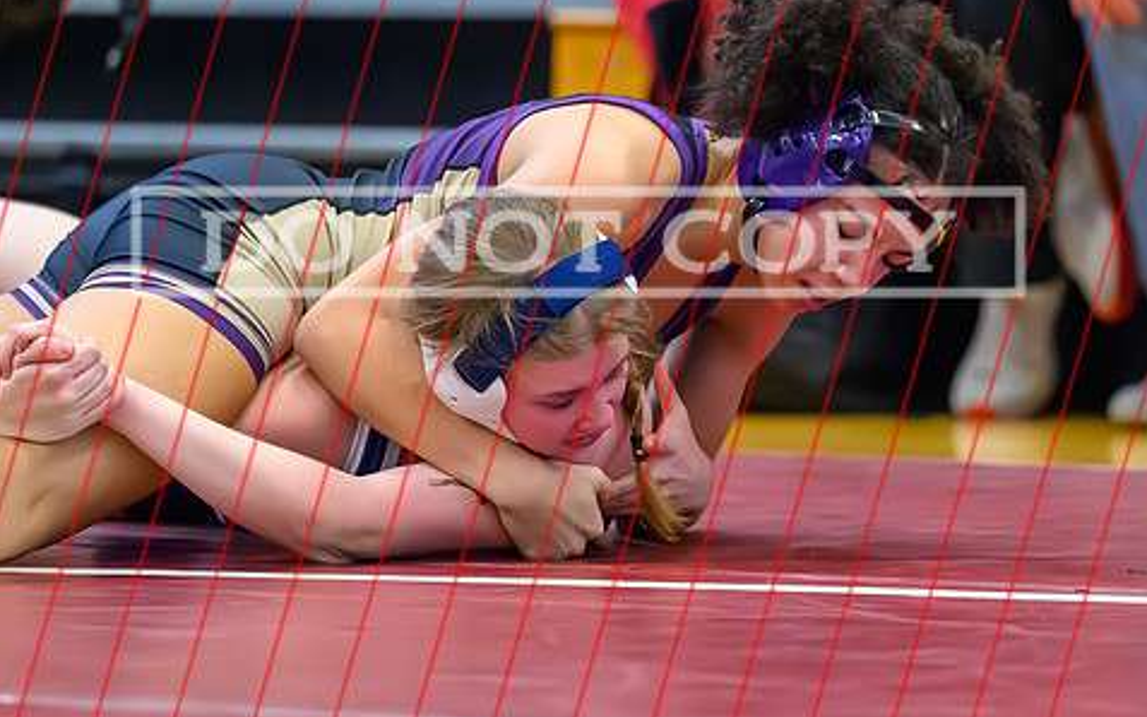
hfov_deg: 5.5
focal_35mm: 385
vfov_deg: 3.4
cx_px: 805
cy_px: 238
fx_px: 12033
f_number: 2.8
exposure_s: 1/640
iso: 10000
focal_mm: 200
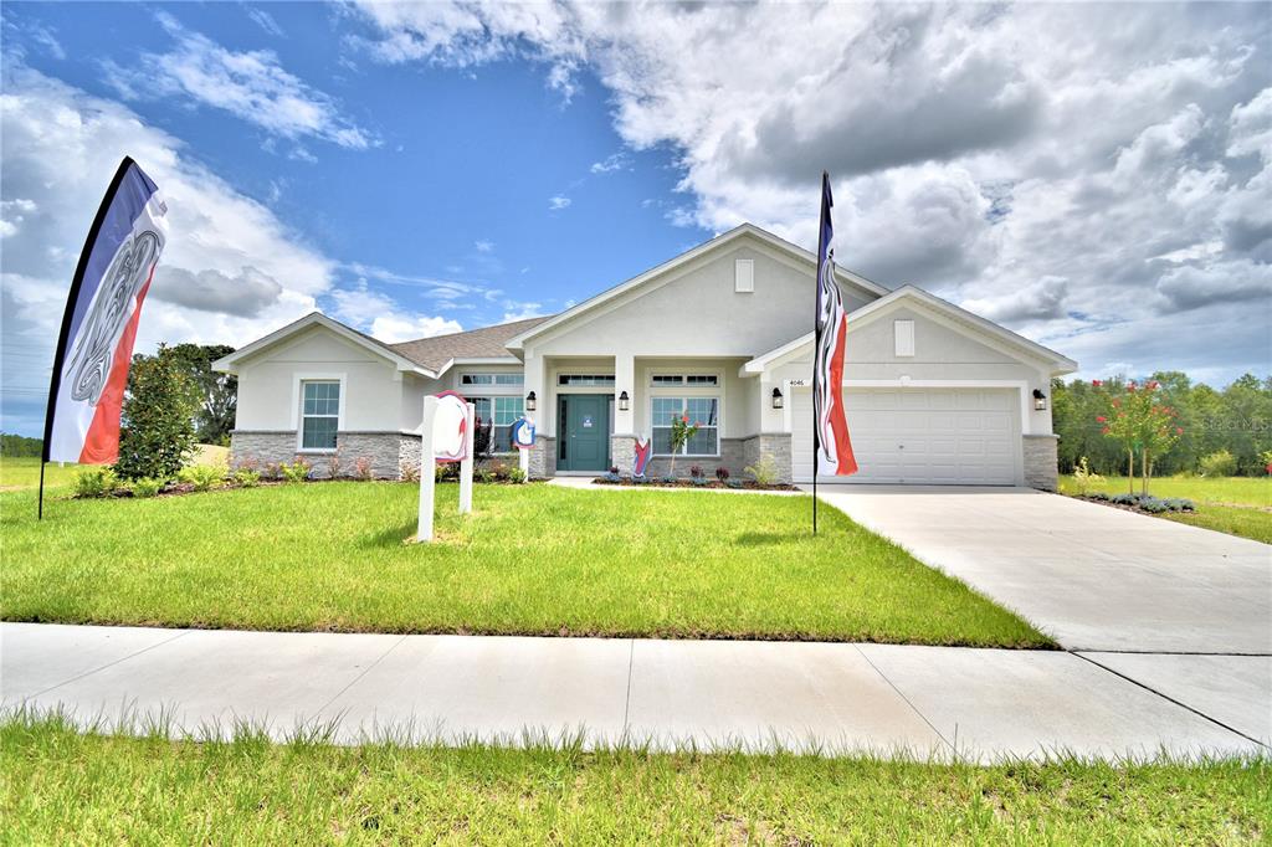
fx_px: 530
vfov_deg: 77.3
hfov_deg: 100.4
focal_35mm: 15
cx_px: 636
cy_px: 424
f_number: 4.5
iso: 100
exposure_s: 1/2500
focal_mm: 10
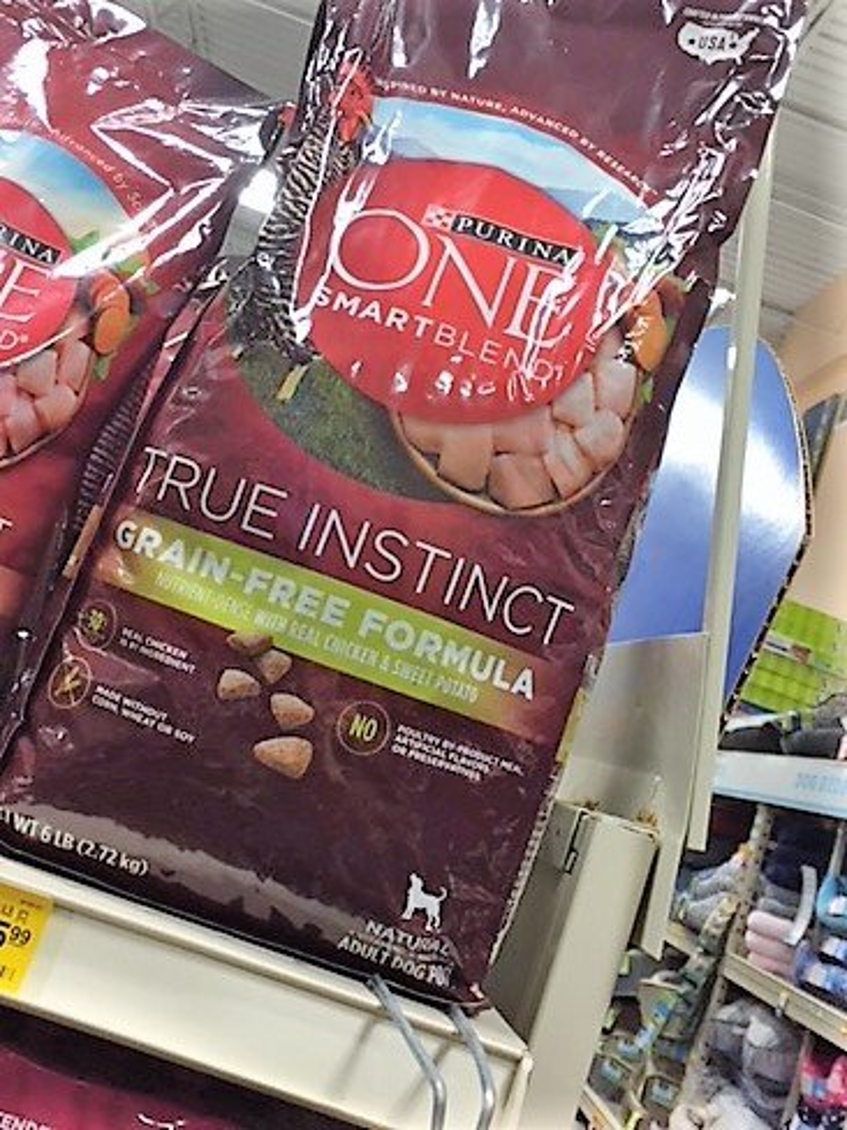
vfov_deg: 61.7
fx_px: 946
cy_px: 565
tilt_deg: +12.0
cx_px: 424
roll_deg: -20.1
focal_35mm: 29
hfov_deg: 48.2
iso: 50
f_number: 2.2
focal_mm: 4.15
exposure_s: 1/30
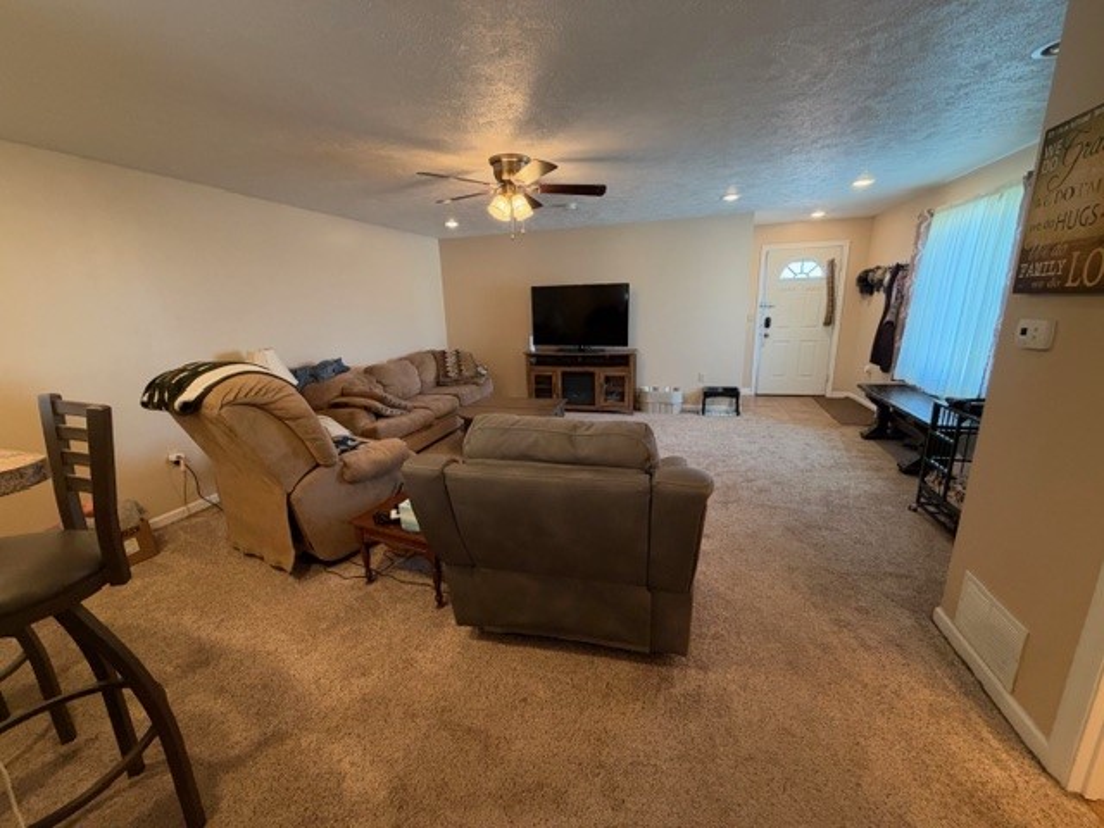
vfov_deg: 85.7
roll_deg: +2.1
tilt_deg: -13.3
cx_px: 552
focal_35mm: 14
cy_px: 414
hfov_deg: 102.1
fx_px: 446
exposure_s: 1/60
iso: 400
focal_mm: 2.22
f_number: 2.2
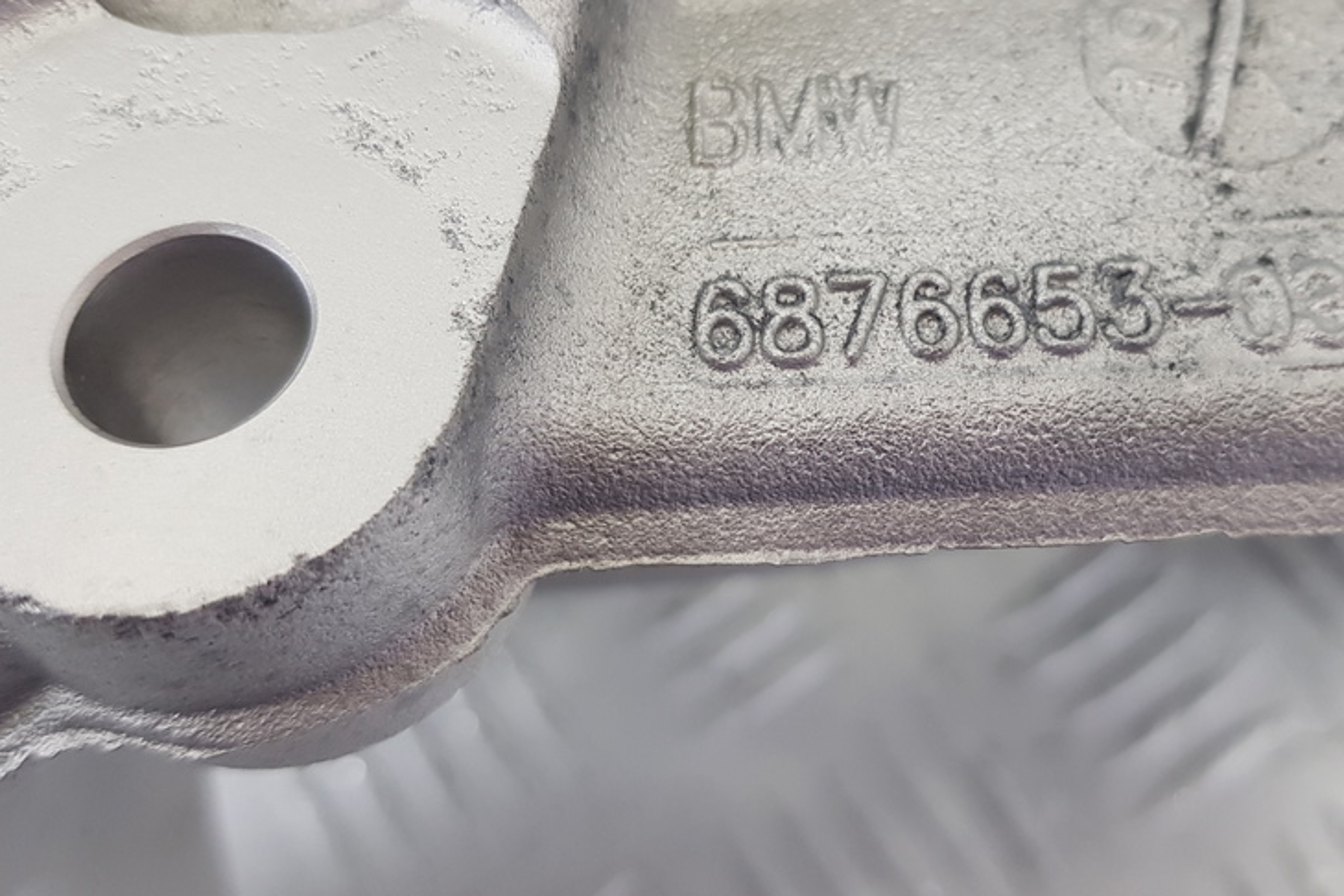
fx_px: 1419
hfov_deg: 49.9
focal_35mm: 38
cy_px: 450
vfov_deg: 35.1
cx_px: 879
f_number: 1.7
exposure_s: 1/100
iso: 80
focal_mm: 4.2
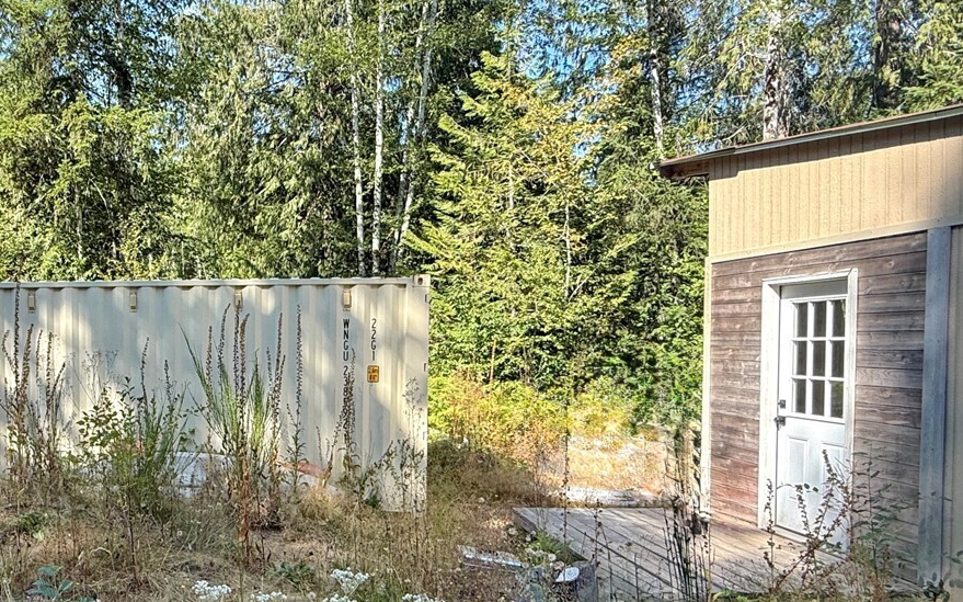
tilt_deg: -1.9
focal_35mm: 27
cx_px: 198
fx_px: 708
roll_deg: +2.4
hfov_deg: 62.8
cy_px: 368
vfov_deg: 45.7
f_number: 2.2
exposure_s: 1/535
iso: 64
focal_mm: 2.22
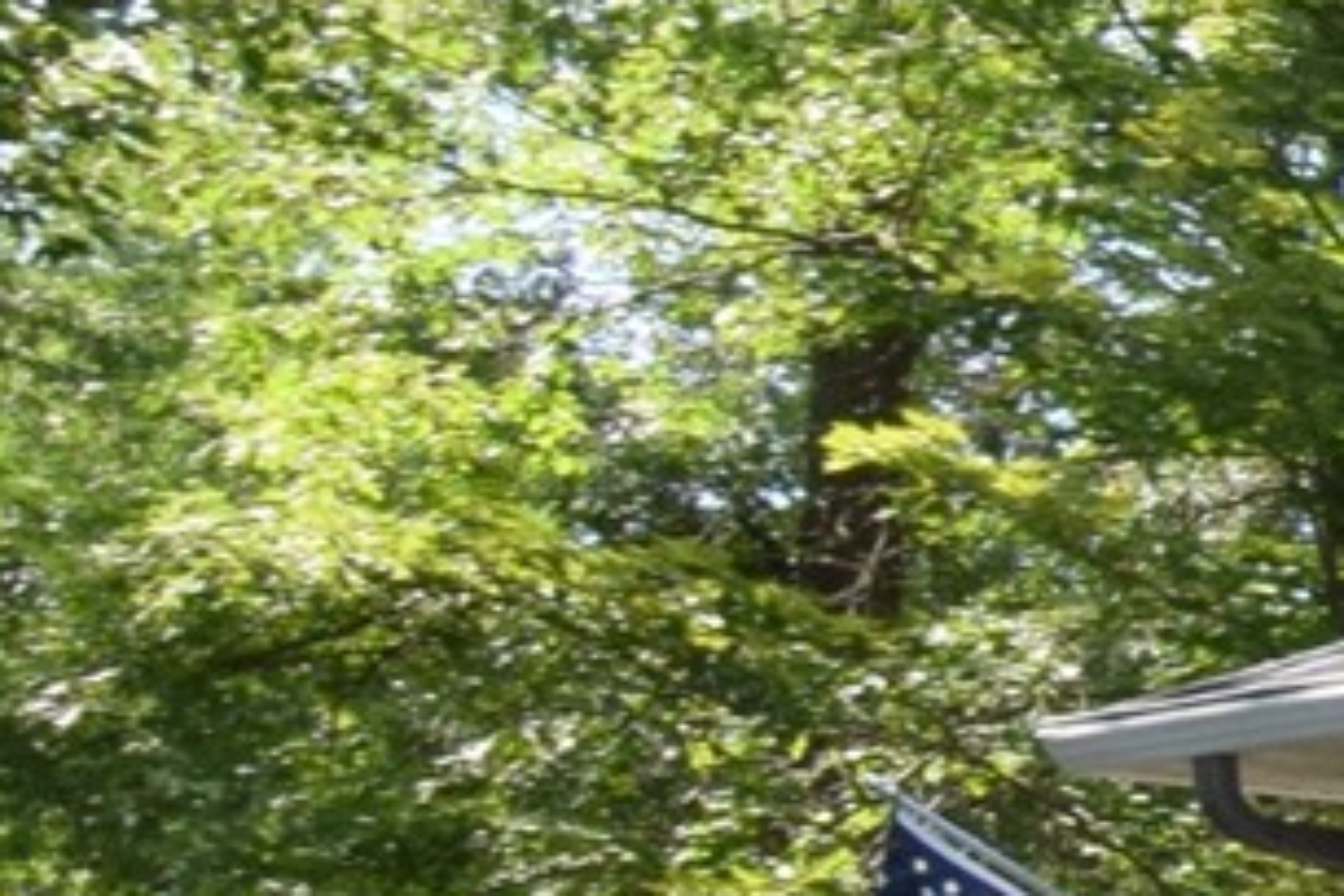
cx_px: 4590
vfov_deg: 9.8
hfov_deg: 9.5
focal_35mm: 139
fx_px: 5172
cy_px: 900
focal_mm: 13
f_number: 11
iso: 320
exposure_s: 1/200
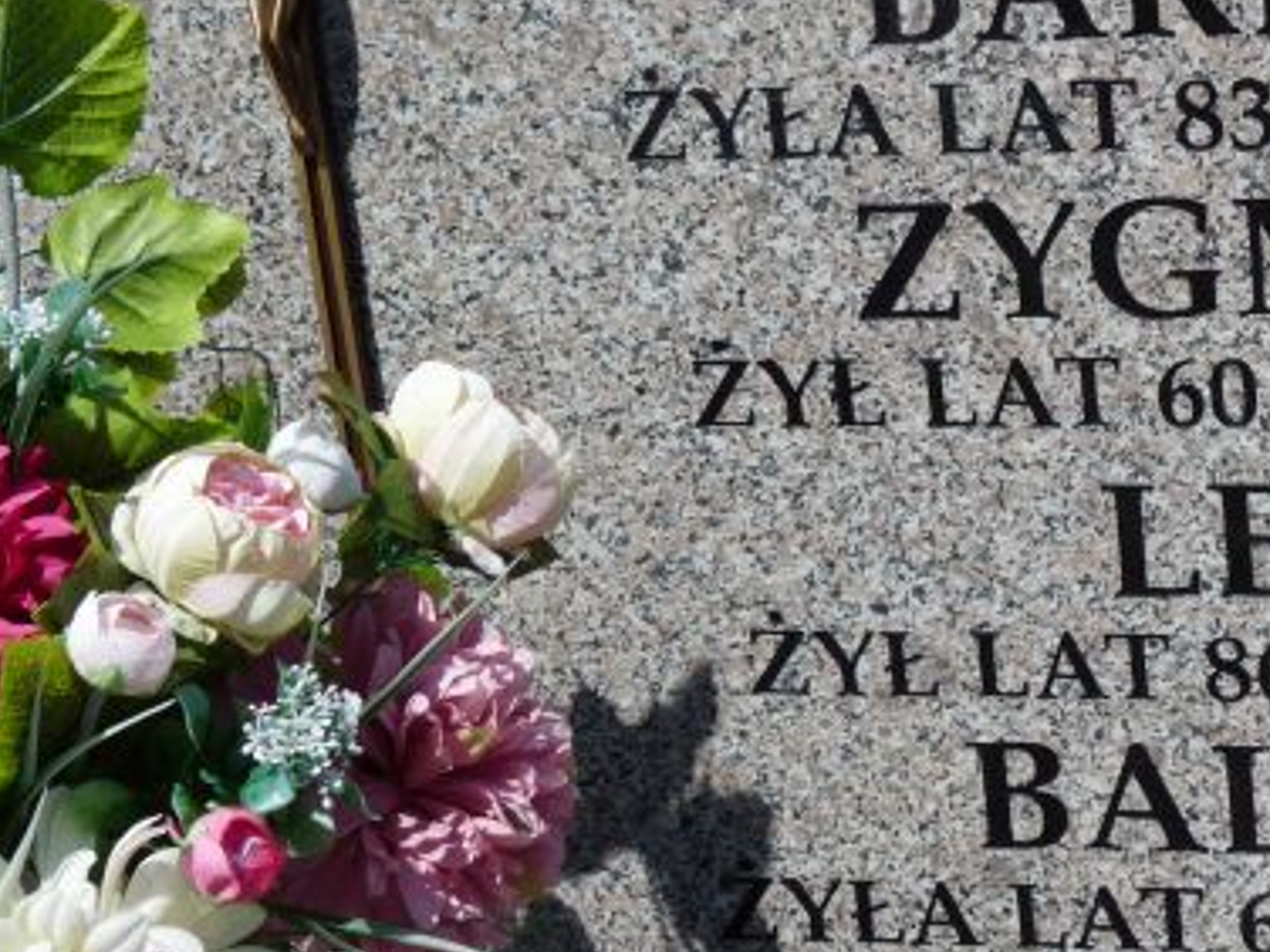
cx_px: 1101
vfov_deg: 12.7
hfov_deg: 16.6
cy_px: 392
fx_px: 4293
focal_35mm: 117
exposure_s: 1/500
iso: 100
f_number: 6.3
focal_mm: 9.9
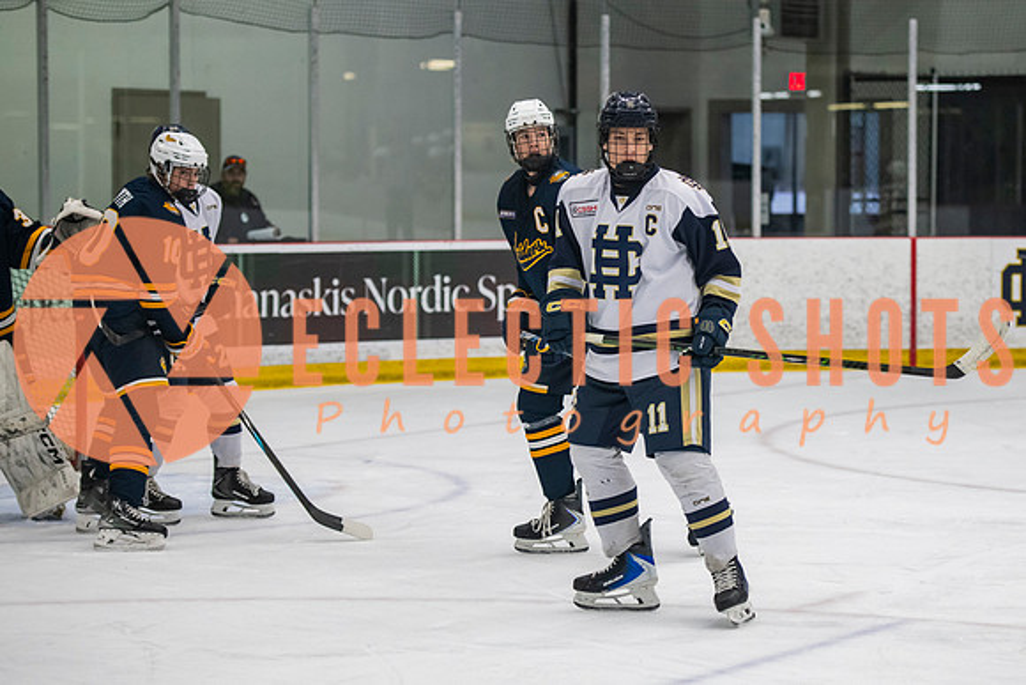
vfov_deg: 11.2
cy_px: 342
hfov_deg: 16.7
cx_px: 666
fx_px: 3495
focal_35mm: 123
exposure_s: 1/640
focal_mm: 92
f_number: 3.2
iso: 2000
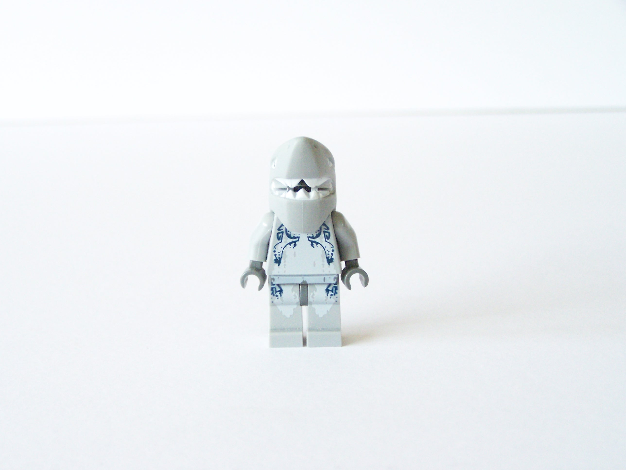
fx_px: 1212
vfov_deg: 21.9
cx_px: 313
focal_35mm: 67
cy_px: 235
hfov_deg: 29.0
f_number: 3.2
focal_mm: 11.1
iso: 400
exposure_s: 1/180
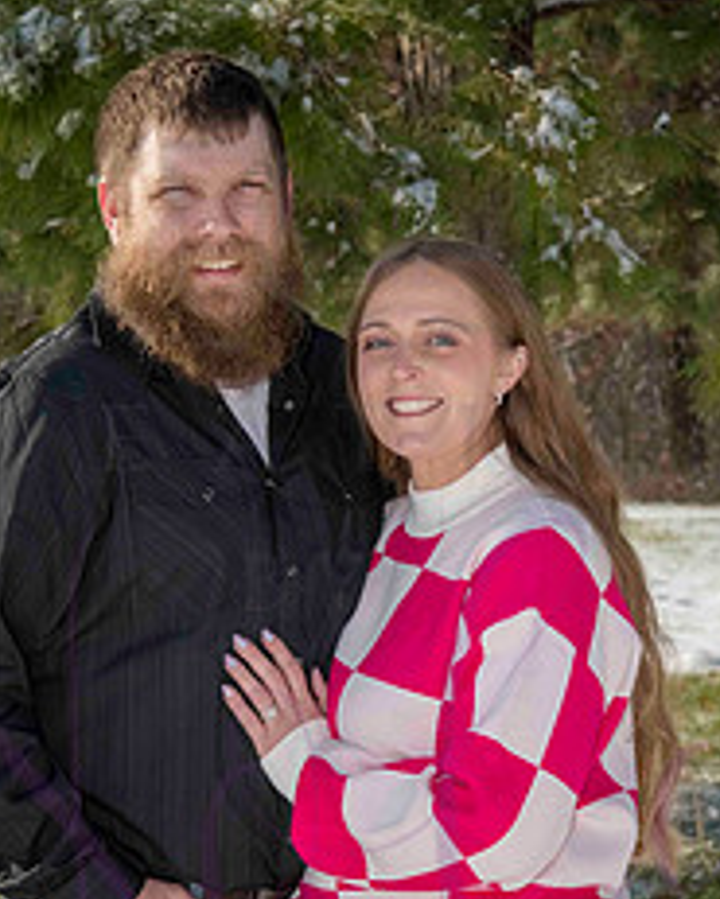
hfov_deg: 11.3
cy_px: 576
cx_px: 358
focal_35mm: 137
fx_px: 3647
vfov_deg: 14.0
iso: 800
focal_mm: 75
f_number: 11
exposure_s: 1/1000
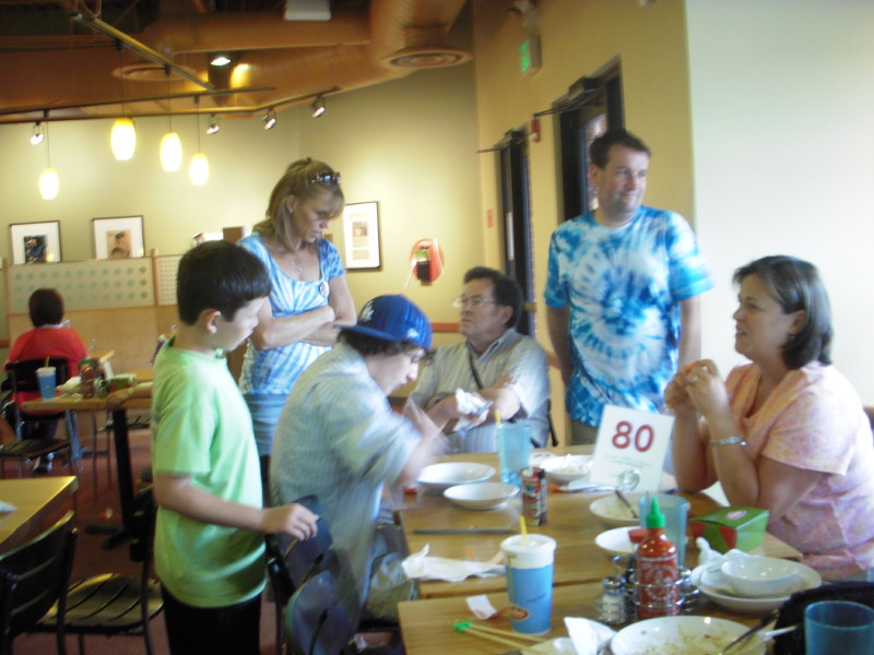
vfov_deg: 37.7
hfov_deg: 49.0
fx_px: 959
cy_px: 328
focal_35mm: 38
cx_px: 437
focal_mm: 6.3
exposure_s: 1/8
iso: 320
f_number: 3.3
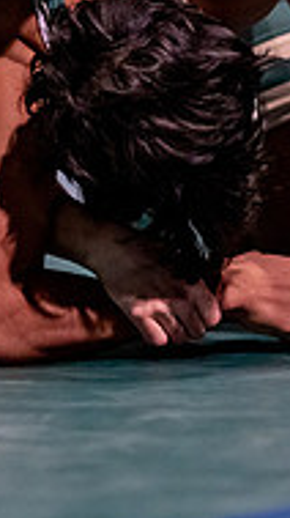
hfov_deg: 2.6
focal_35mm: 465
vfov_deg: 4.6
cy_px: 49
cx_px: 186
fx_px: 6371
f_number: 1.8
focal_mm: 135
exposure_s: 1/800
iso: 2000
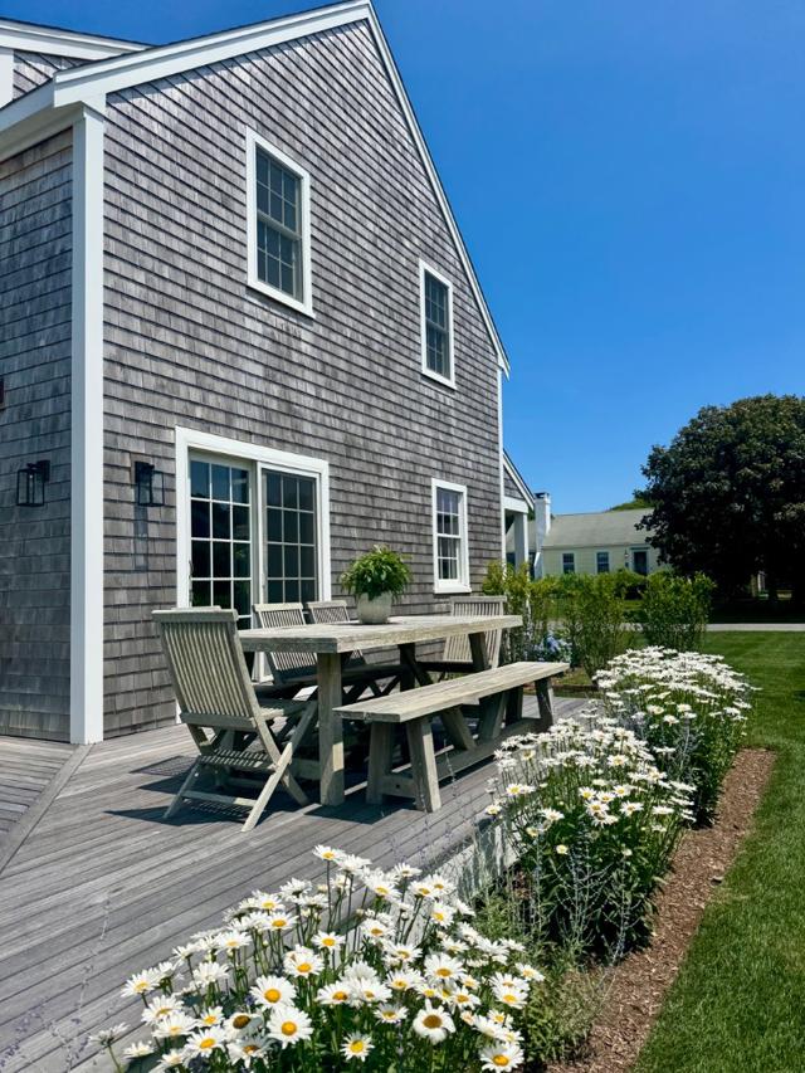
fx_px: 744
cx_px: 402
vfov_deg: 71.6
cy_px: 536
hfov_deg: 56.8
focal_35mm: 24
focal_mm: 6.76
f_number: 1.78
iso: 80
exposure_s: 1/7092
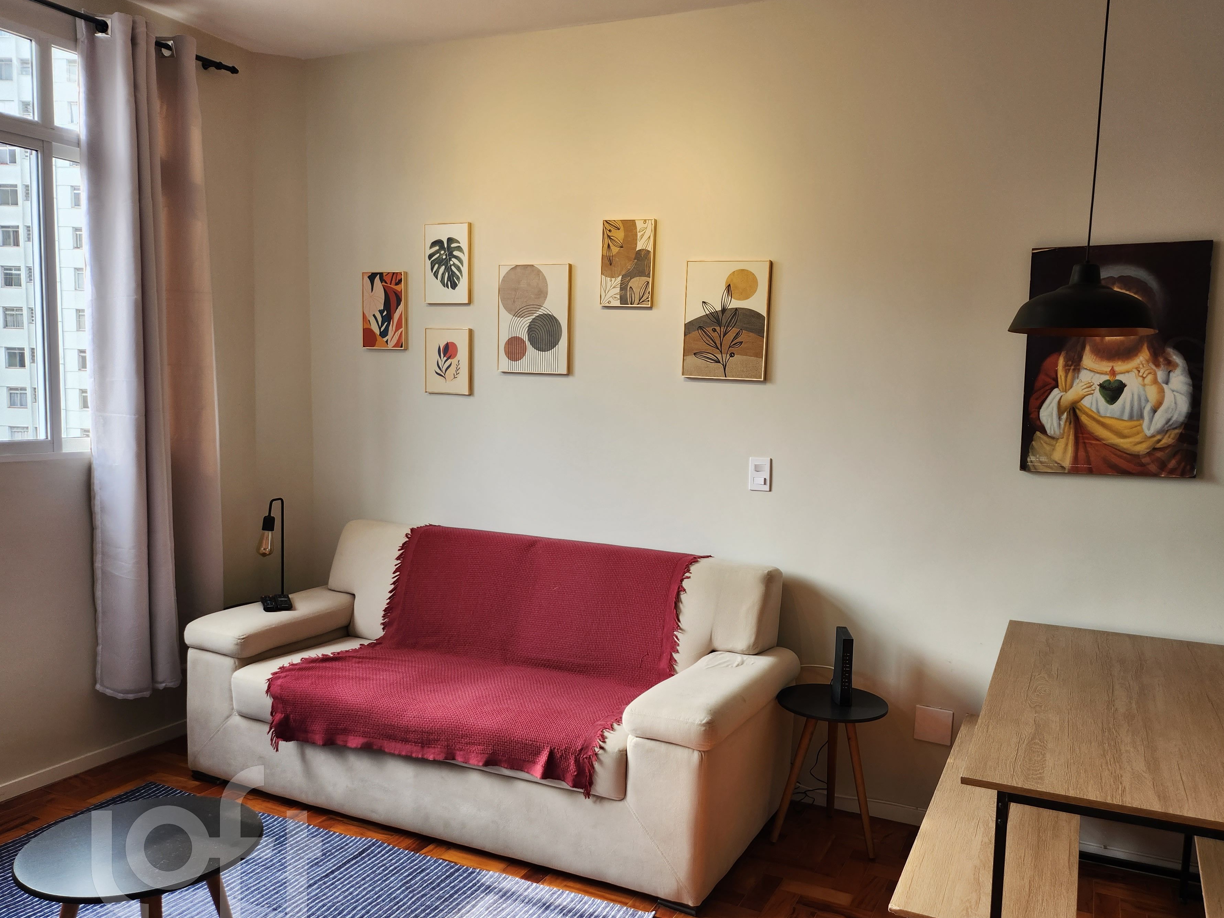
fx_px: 955
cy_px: 475
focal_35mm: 27
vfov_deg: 51.3
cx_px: 666
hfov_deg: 65.2
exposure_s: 1/180
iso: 80
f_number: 1.8
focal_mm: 5
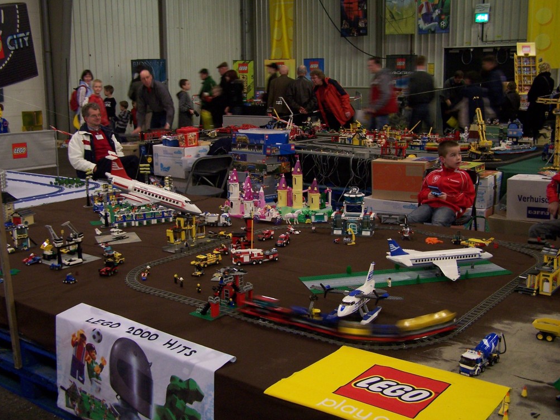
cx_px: 277
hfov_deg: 47.9
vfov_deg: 36.8
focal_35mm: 39
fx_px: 631
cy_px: 212
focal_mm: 6.3
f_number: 2.8
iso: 140
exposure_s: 1/8
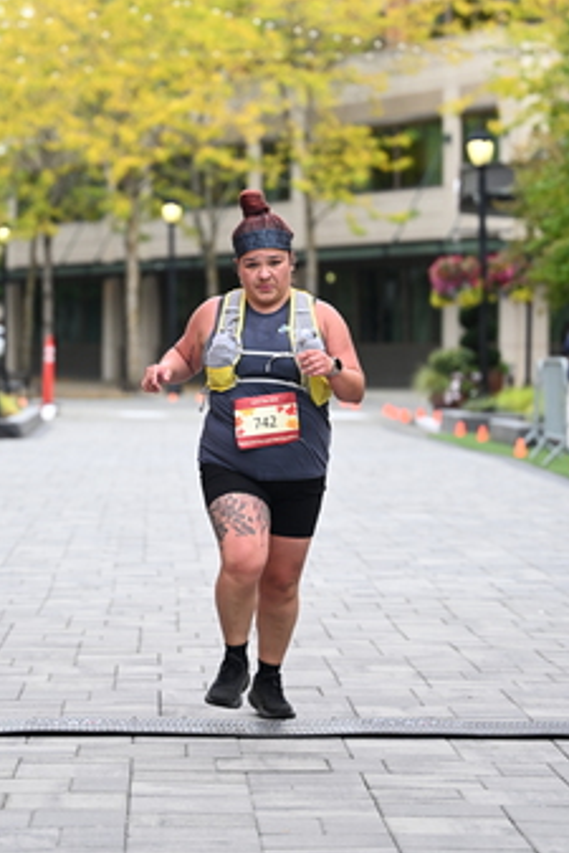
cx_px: 234
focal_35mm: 137
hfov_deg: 10.0
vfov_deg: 14.9
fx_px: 3244
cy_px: 301
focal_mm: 84
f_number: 2.8
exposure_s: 1/2000
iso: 640
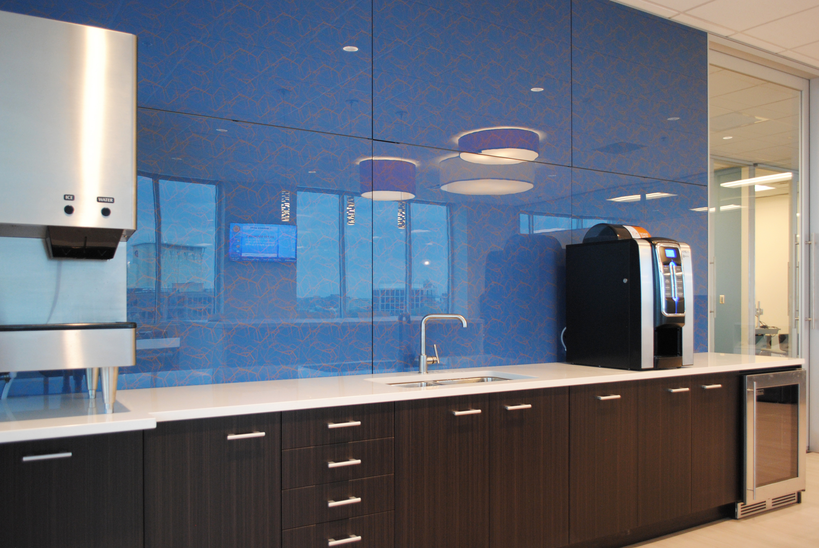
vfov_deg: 43.7
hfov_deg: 61.9
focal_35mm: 30
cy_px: 274
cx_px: 410
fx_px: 683
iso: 450
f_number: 3.8
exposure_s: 1/30
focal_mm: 20
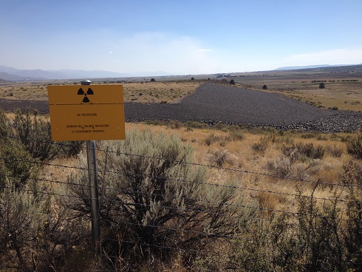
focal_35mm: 35
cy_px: 136
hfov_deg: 52.6
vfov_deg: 40.7
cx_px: 181
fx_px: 366
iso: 50
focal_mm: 4.28
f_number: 2.4
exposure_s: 1/2513
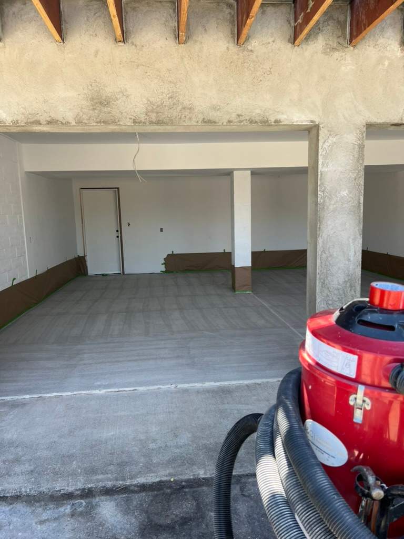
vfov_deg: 67.3
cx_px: 202
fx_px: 405
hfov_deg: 53.1
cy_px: 270
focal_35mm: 26
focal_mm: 5.7
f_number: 1.5
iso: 50
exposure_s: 1/402
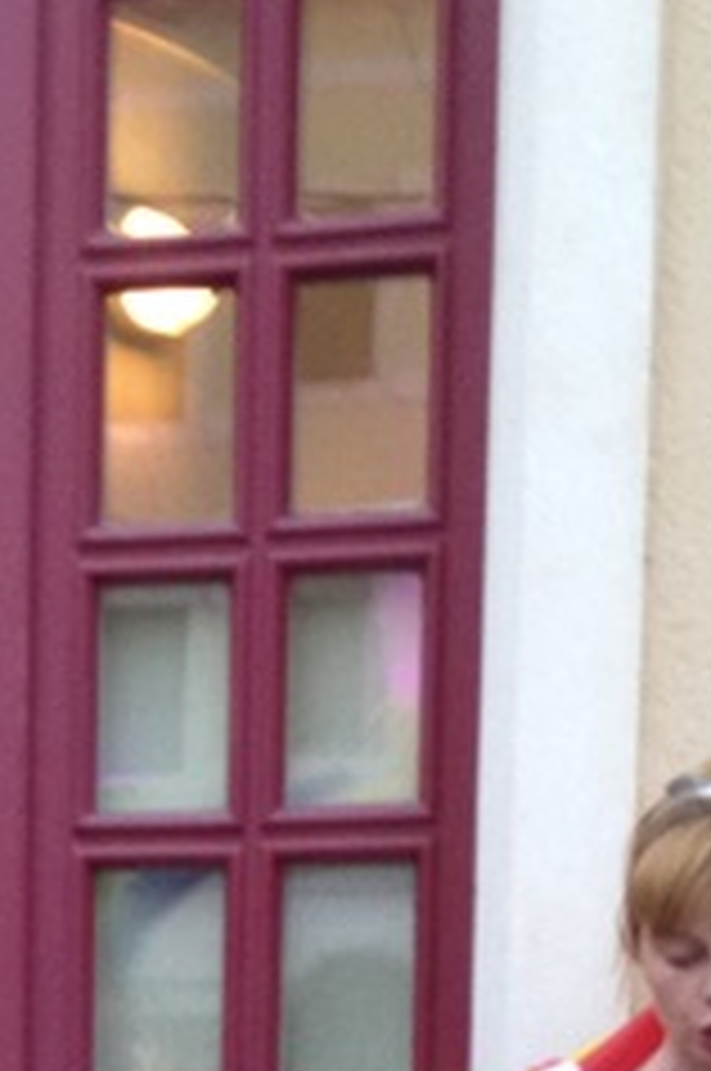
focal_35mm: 150
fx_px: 4456
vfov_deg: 13.1
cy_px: 1530
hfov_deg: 8.8
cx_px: -439
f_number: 2.4
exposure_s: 1/20
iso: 100
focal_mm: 4.28
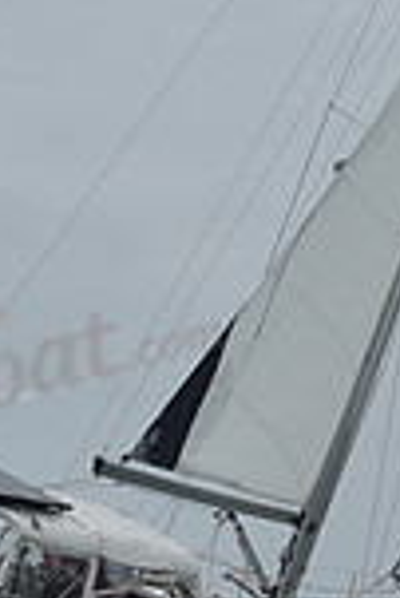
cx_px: 430
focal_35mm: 268
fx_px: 4456
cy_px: 131
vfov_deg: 7.7
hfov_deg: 5.1
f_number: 9
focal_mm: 70
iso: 250
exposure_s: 1/800
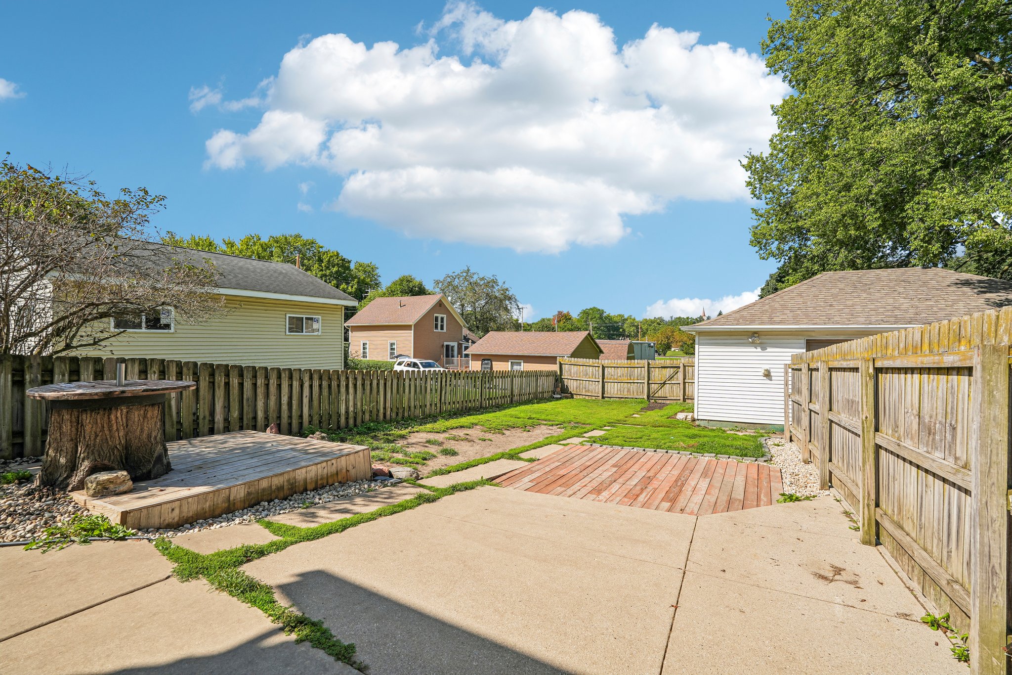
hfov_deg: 96.7
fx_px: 450
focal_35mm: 16
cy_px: 338
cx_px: 506
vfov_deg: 73.7
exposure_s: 1/500
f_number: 6.3
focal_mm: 16
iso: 100
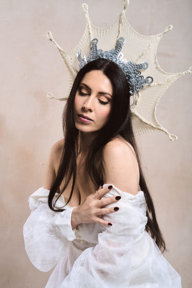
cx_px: 96
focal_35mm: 61
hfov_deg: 22.3
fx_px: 488
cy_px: 144
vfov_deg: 32.9
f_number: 8
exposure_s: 1/160
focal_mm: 61
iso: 200
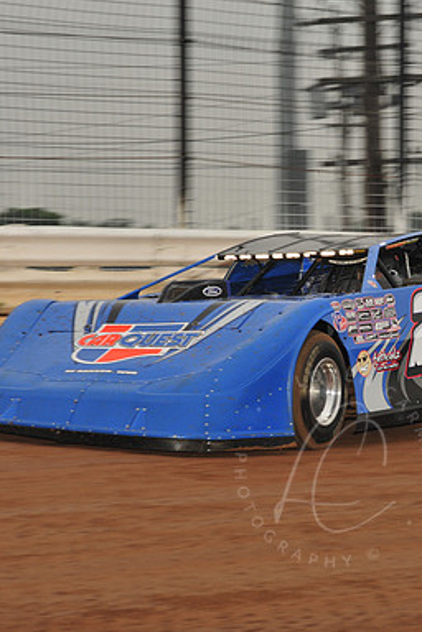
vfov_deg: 8.8
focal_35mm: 234
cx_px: 333
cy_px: 316
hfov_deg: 5.9
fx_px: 4114
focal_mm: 155
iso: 1000
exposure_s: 1/320
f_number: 8
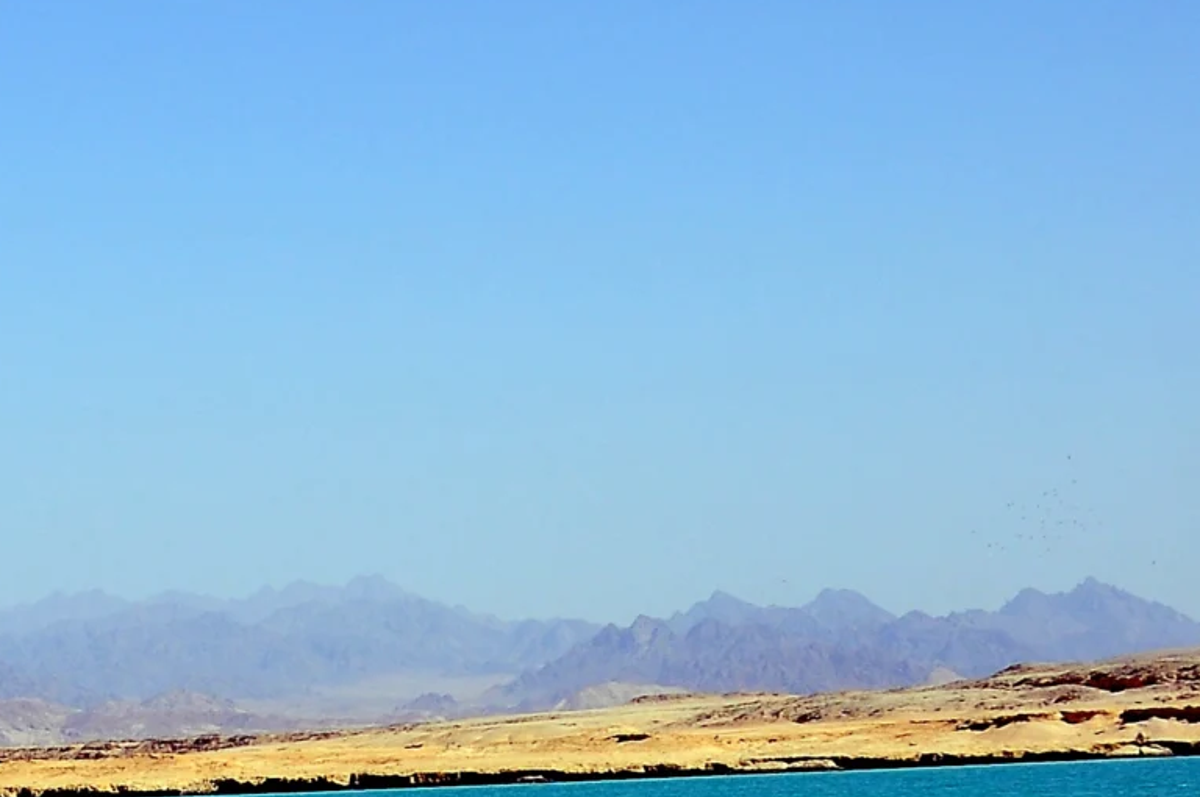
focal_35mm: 130
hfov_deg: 14.6
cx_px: -623
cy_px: 856
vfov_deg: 10.4
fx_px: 4328
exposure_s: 1/400
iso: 200
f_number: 10
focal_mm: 26
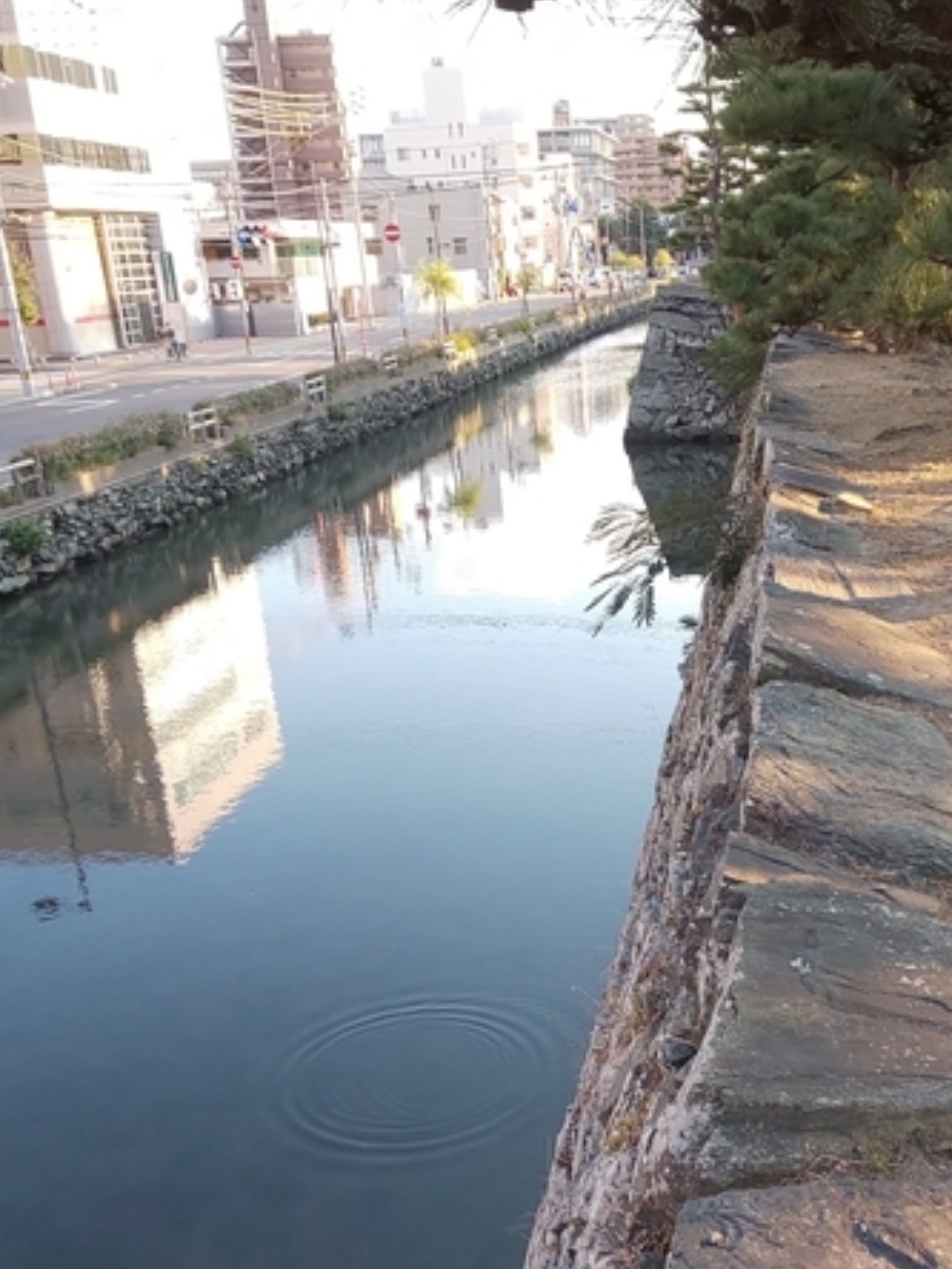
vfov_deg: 50.3
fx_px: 1320
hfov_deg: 37.9
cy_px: 866
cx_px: 792
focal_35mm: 36
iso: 43
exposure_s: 1/120
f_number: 1.94
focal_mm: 3.45
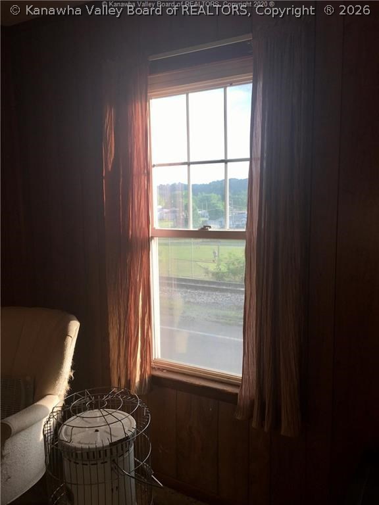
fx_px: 423
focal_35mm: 29
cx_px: 190
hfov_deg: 48.2
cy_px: 252
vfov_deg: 61.7
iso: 25
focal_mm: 4.15
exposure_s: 1/176
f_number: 2.2
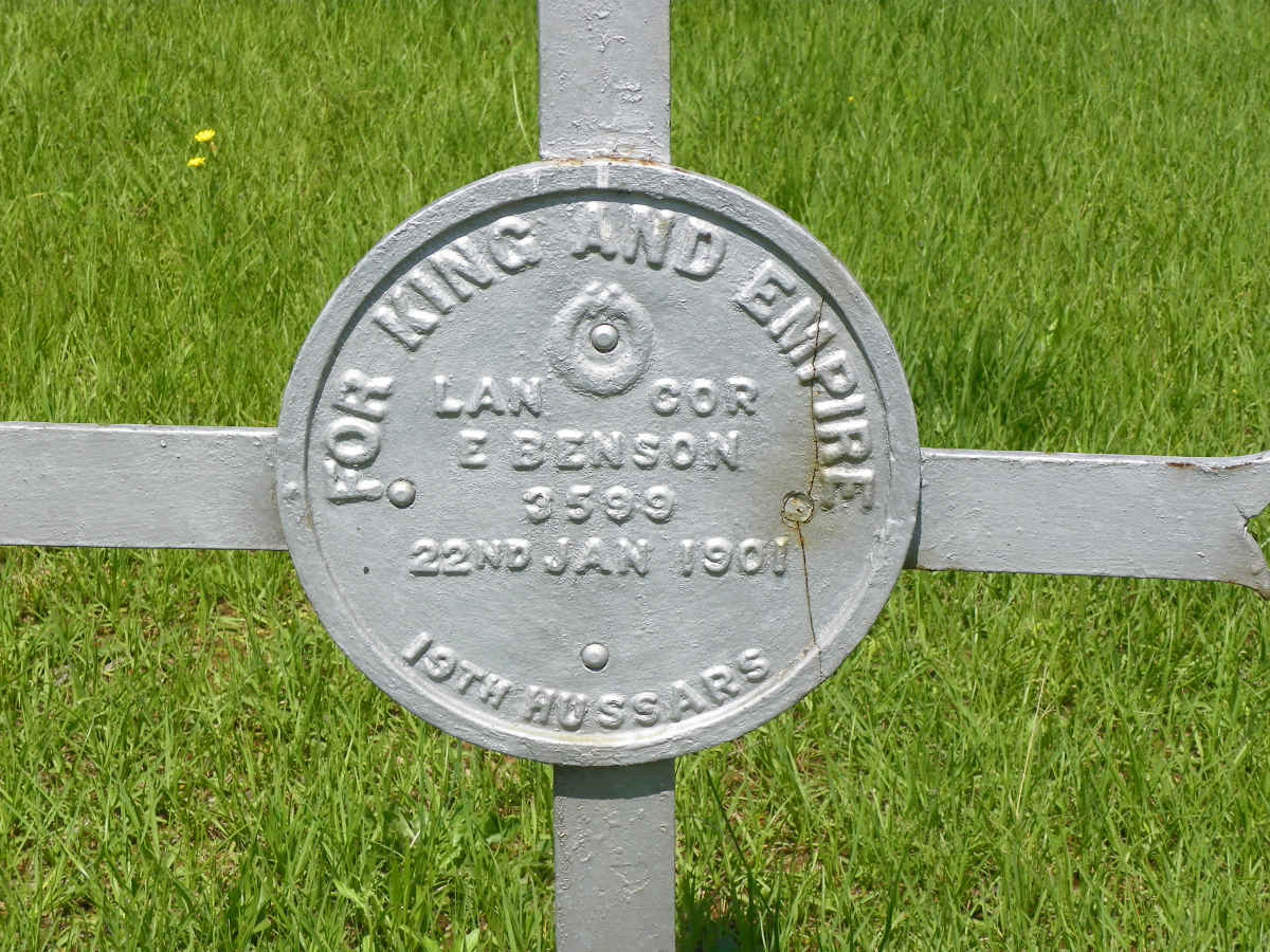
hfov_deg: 23.0
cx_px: 635
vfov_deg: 17.4
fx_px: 3119
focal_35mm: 85
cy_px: 476
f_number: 5.6
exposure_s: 1/320
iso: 64
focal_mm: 15.1
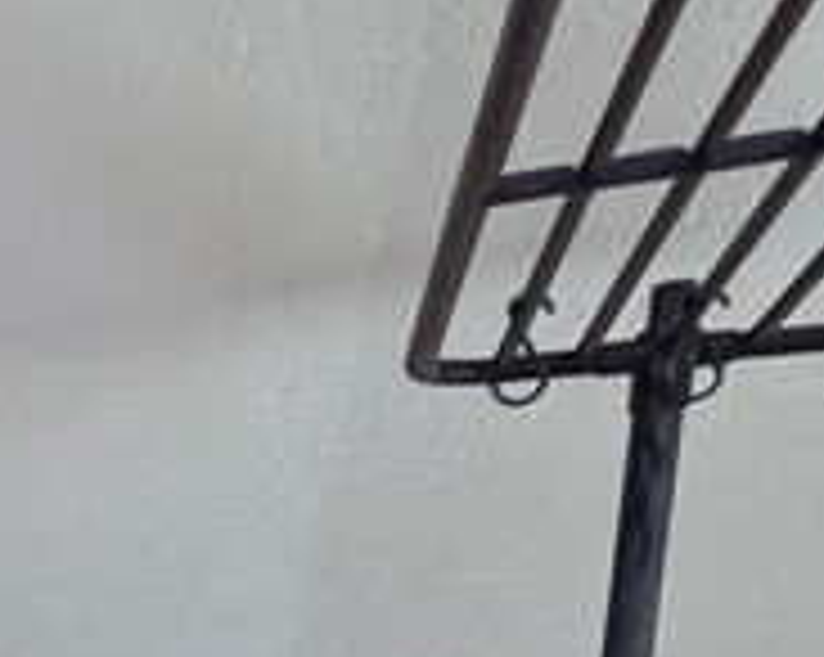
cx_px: -1049
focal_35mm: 71
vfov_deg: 17.8
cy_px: 1143
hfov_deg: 16.0
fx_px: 1730
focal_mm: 2.2
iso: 800
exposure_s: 1/60
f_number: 2.2
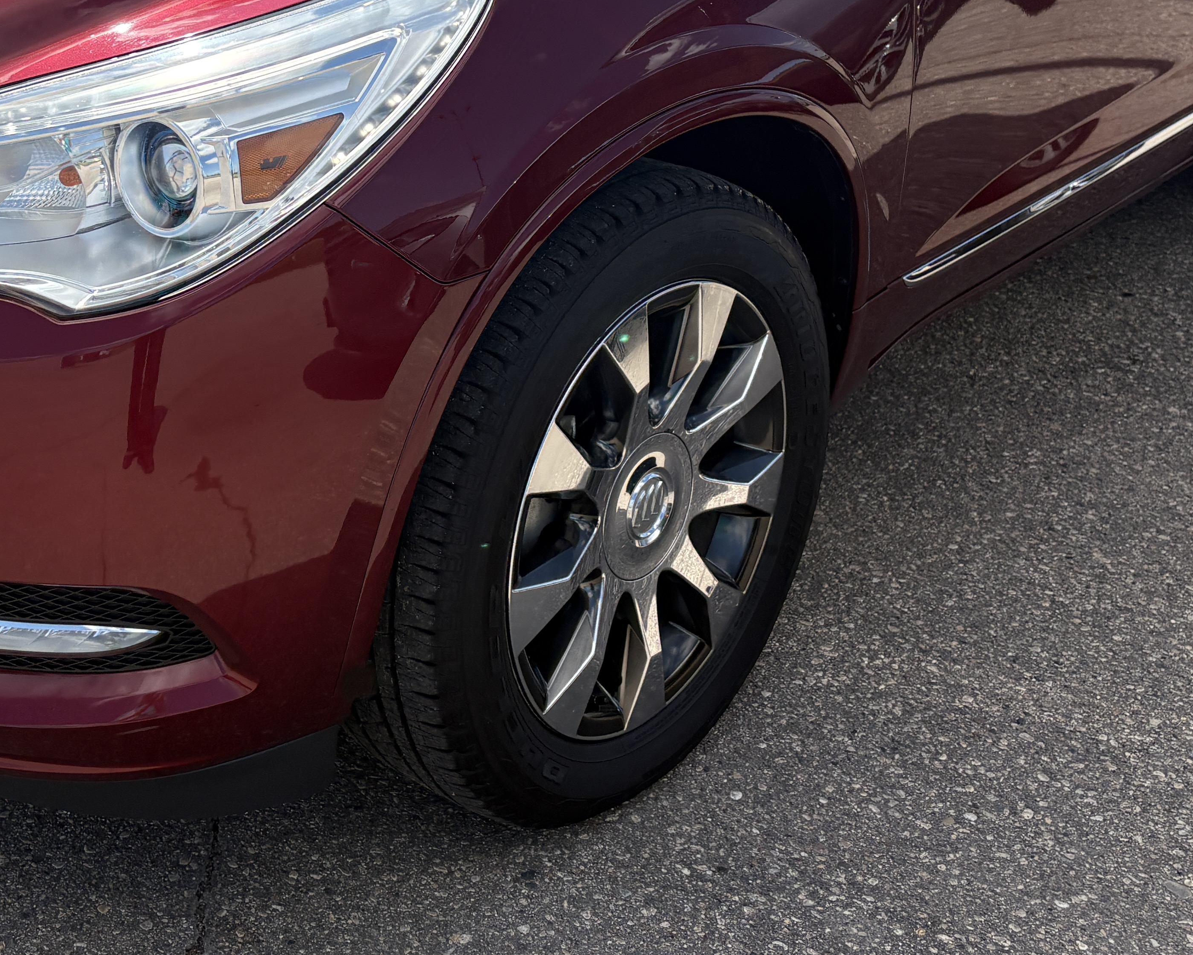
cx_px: 393
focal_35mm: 52
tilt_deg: -15.7
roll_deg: +2.5
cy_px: 164
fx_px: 1836
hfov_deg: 35.6
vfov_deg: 28.4
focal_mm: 5.96
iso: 64
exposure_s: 1/3279
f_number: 1.6
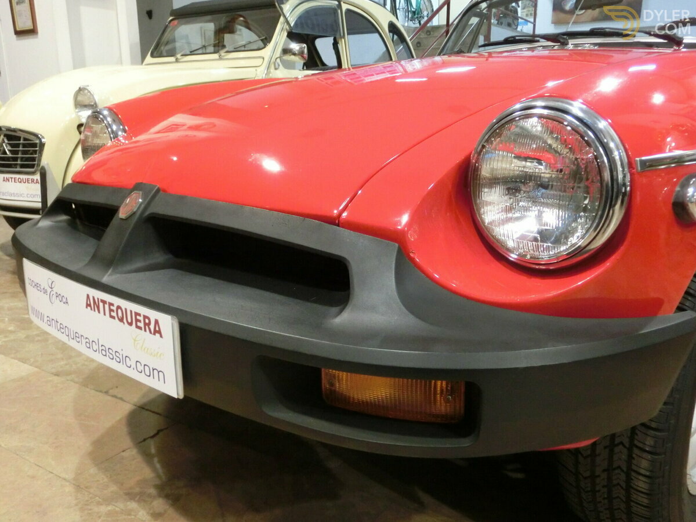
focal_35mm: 30
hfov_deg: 60.0
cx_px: 348
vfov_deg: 46.8
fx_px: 603
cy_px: 261
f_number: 3.5
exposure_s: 1/15
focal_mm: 5.36
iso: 800
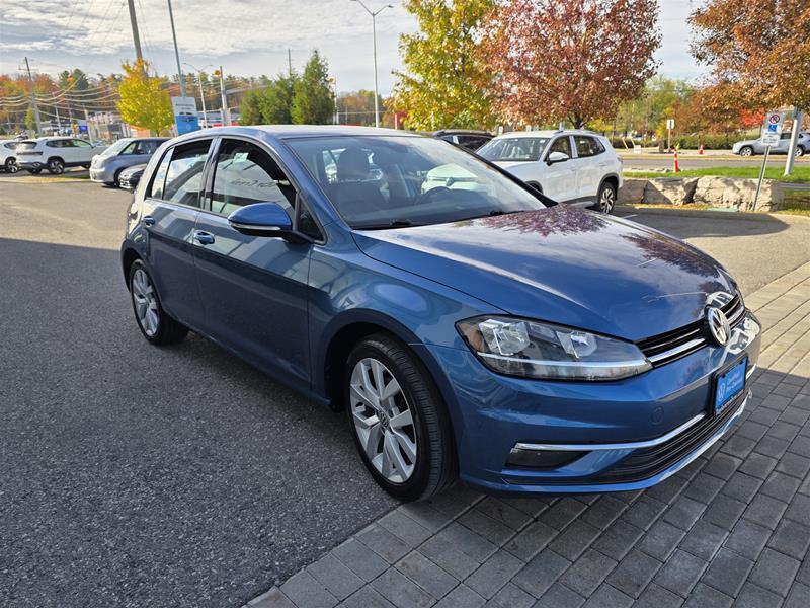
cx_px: 405
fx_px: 538
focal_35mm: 23
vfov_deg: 58.9
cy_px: 304
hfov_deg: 73.9
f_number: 1.7
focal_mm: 6.3
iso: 80
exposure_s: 1/3972
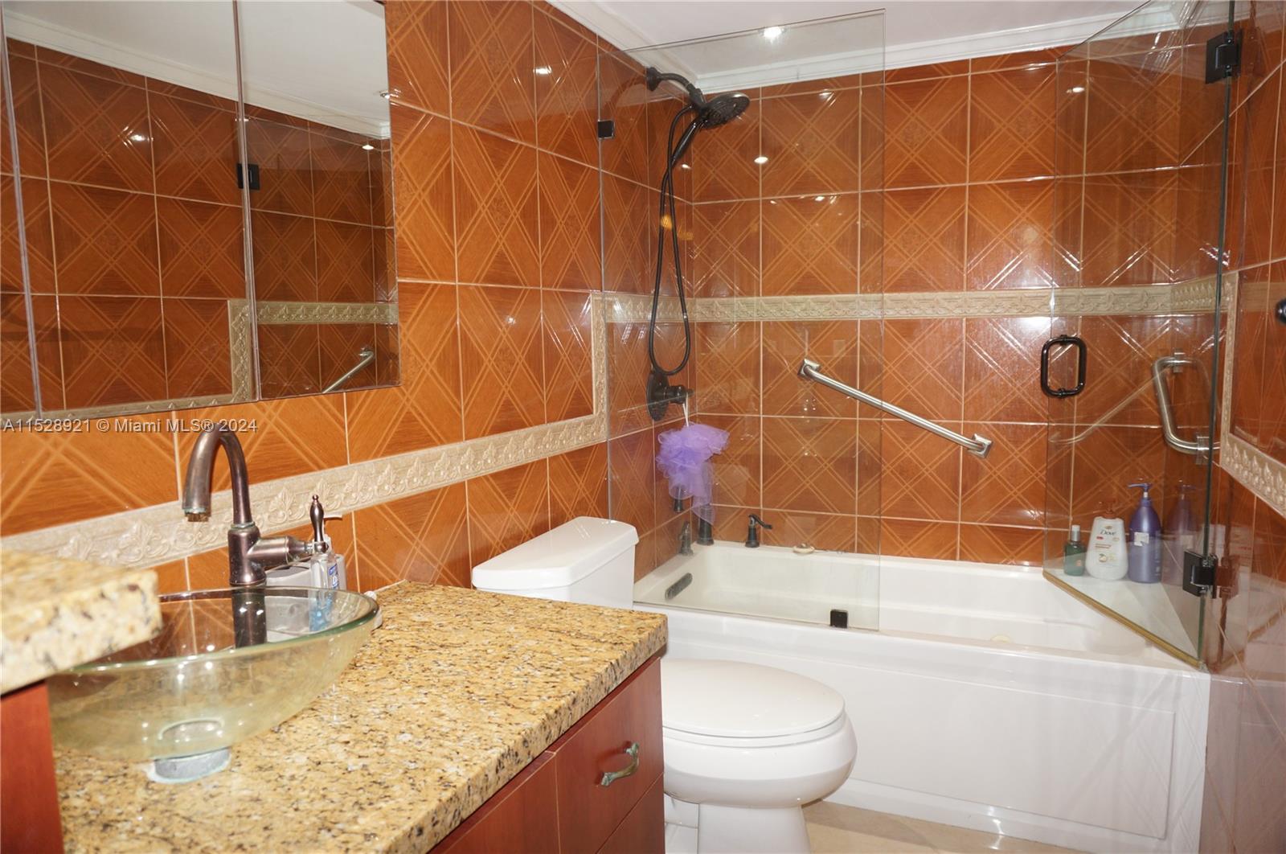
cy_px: 427
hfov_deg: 73.8
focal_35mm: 24
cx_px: 643
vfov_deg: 53.0
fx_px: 856
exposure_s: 1/60
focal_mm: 16
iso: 400
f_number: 4
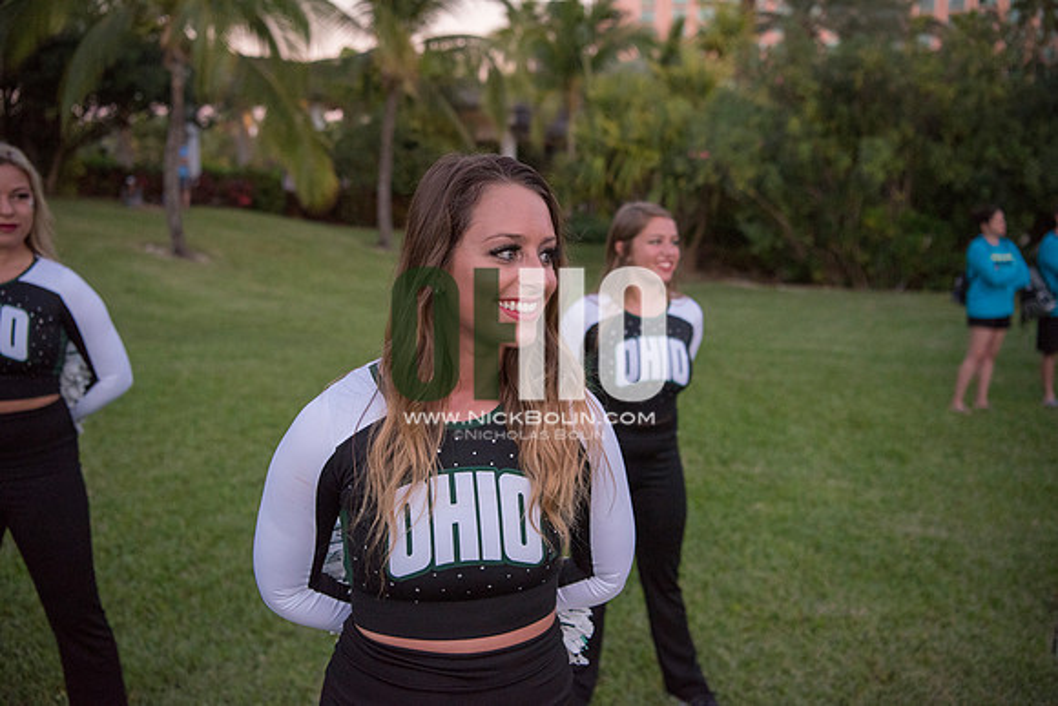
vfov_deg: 38.9
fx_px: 999
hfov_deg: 55.8
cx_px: 529
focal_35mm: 34
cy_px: 353
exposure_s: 1/1600
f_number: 3.2
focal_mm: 34
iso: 2000
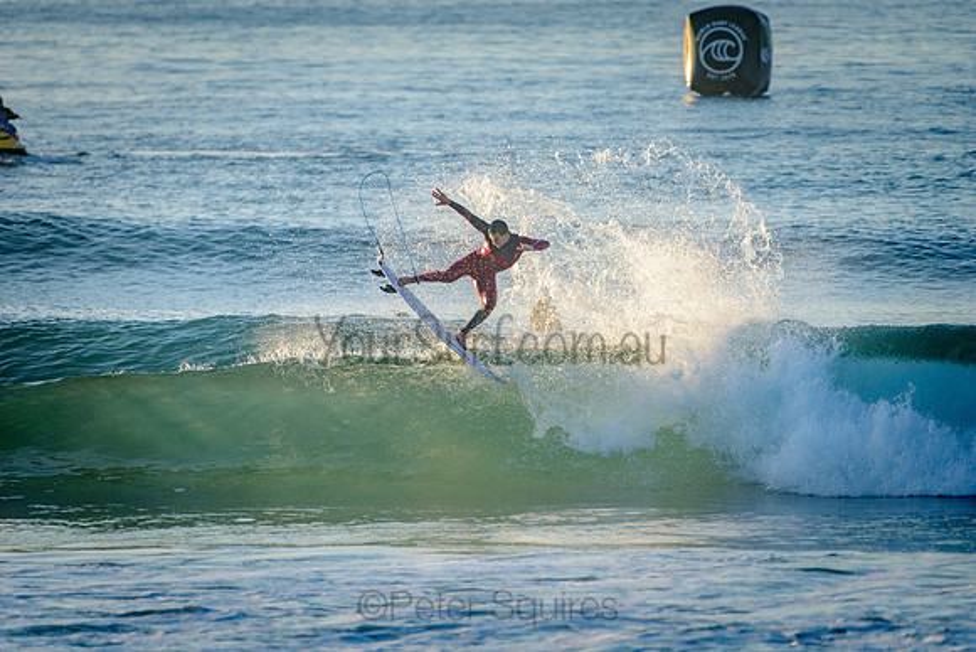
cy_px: 326
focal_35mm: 500
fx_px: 13558
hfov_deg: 4.1
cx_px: 488
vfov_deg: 2.8
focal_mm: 500
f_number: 5.6
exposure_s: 1/2000
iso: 450
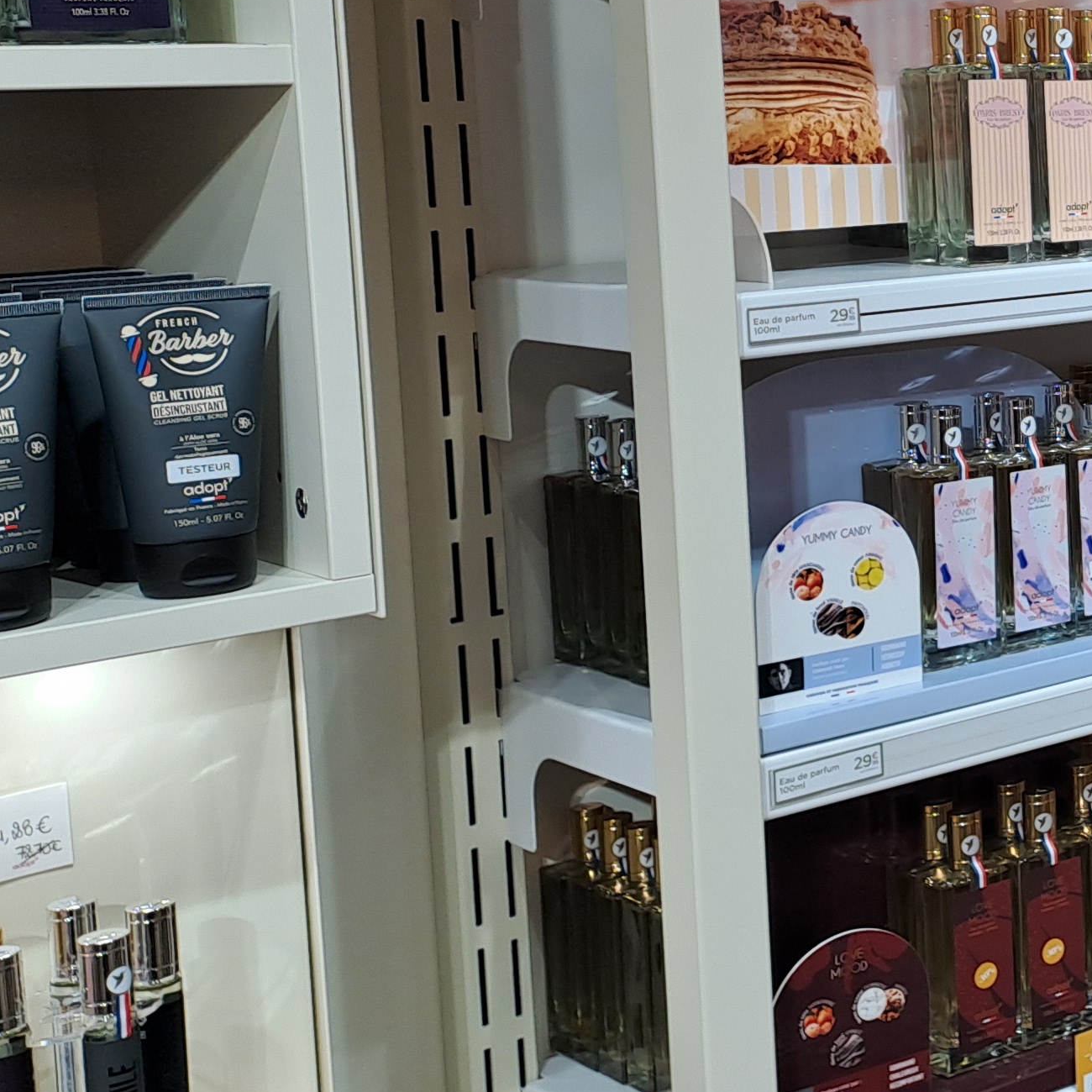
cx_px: 1666
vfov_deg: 25.1
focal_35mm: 68
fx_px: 2427
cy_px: 294
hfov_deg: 21.2
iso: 32
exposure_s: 1/108
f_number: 1.8
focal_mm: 4.65
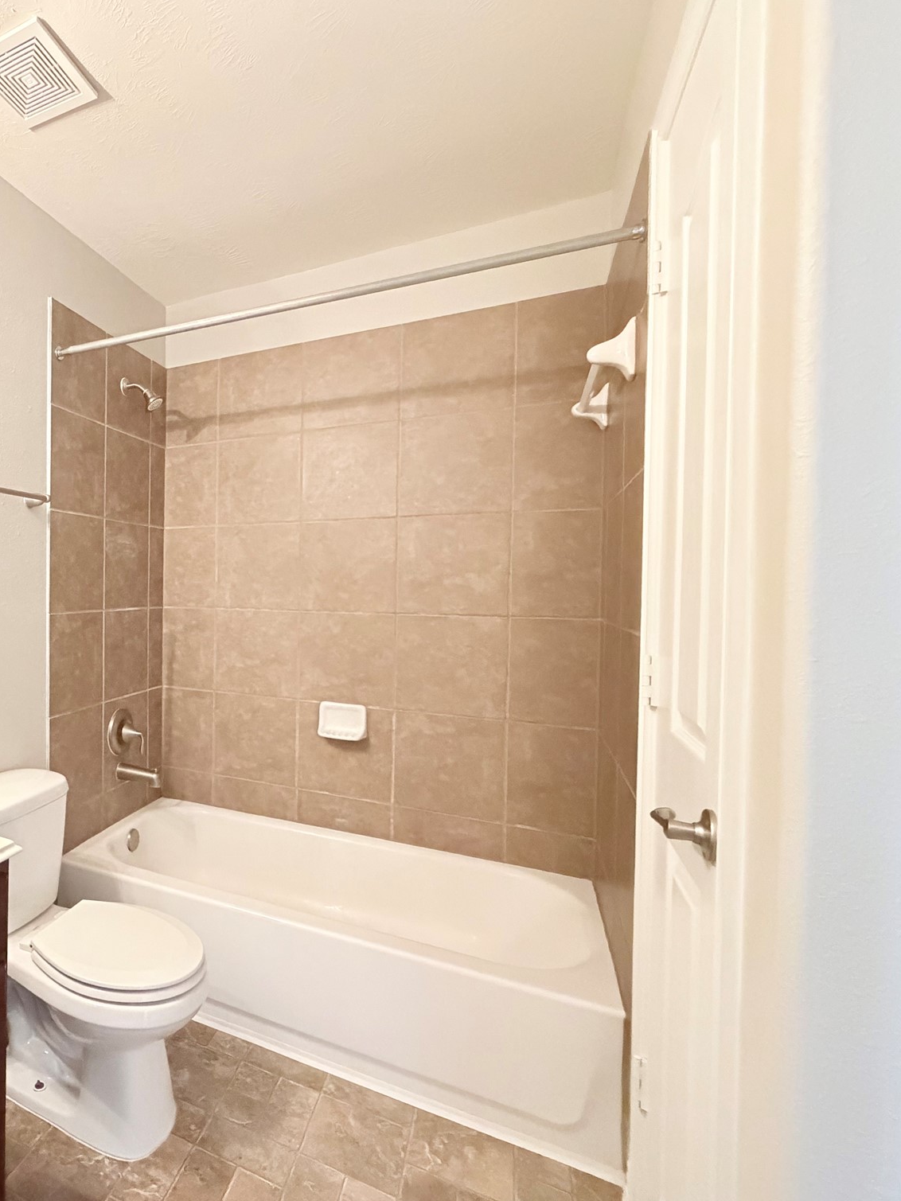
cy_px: 596
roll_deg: -0.5
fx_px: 659
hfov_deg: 59.8
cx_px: 112
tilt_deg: -0.7
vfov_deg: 84.7
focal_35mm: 19
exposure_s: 1/60
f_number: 2.2
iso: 1250
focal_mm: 2.22
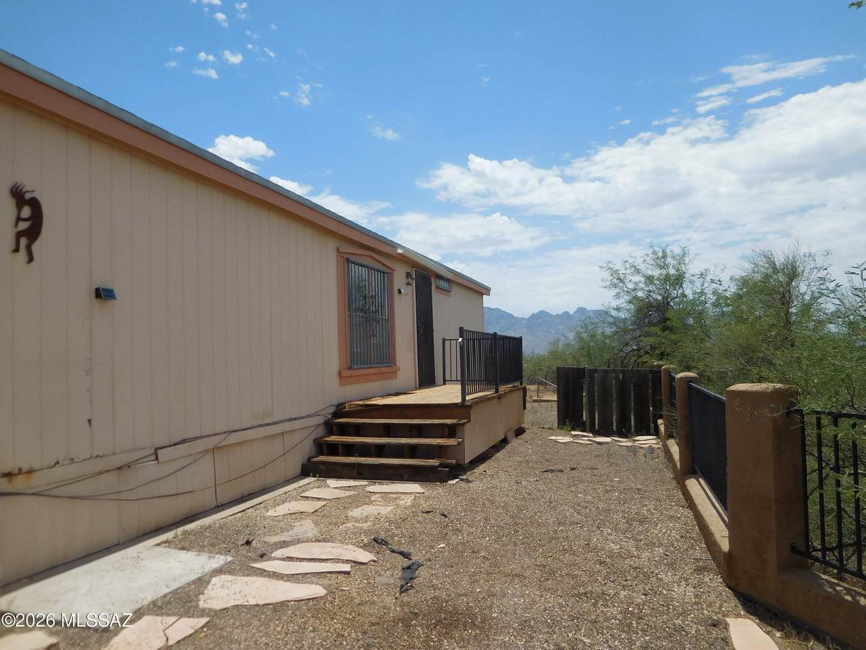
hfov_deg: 69.4
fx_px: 625
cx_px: 433
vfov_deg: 54.9
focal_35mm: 25
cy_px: 325
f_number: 6.6
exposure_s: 1/800
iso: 125
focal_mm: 4.5
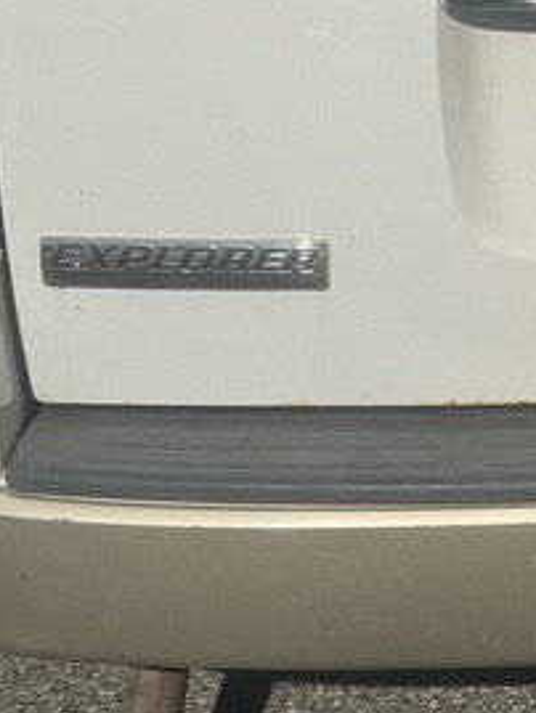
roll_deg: -0.4
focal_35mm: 107
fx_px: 2207
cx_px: 849
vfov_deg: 18.2
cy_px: 122
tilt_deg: -13.4
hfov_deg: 13.0
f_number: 1.78
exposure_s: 1/12346
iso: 80
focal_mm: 6.76
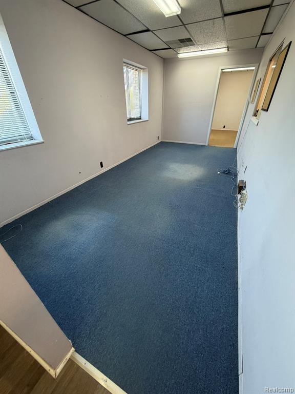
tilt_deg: -31.1
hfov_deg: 85.7
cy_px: 197
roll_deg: +0.7
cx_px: 148
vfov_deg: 102.1
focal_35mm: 14
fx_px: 159
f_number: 2.2
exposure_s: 1/120
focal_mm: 2.22
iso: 250
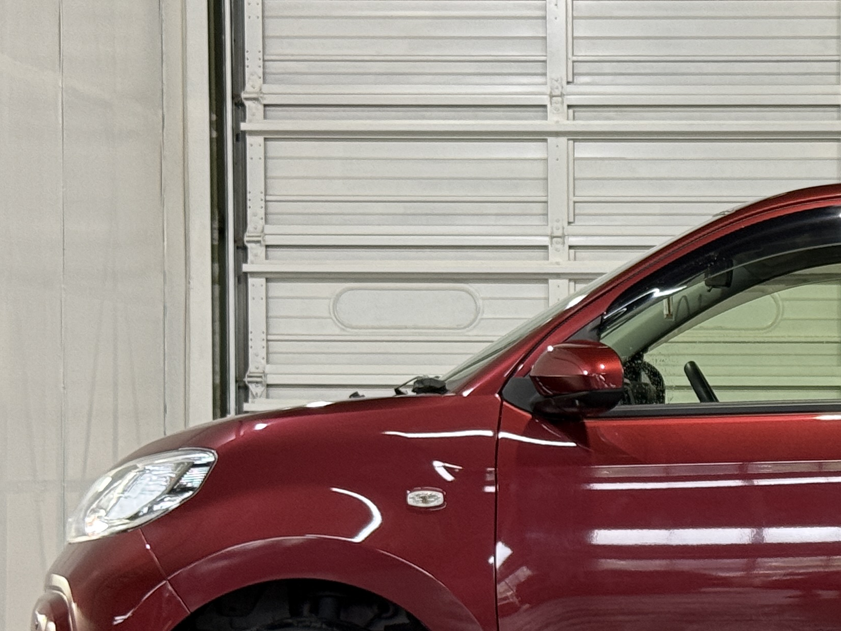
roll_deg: -0.1
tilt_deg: -1.0
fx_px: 2867
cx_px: 900
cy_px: 496
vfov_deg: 12.5
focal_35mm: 118
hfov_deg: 16.2
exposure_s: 1/60
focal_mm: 6.76
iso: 100
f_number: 1.78
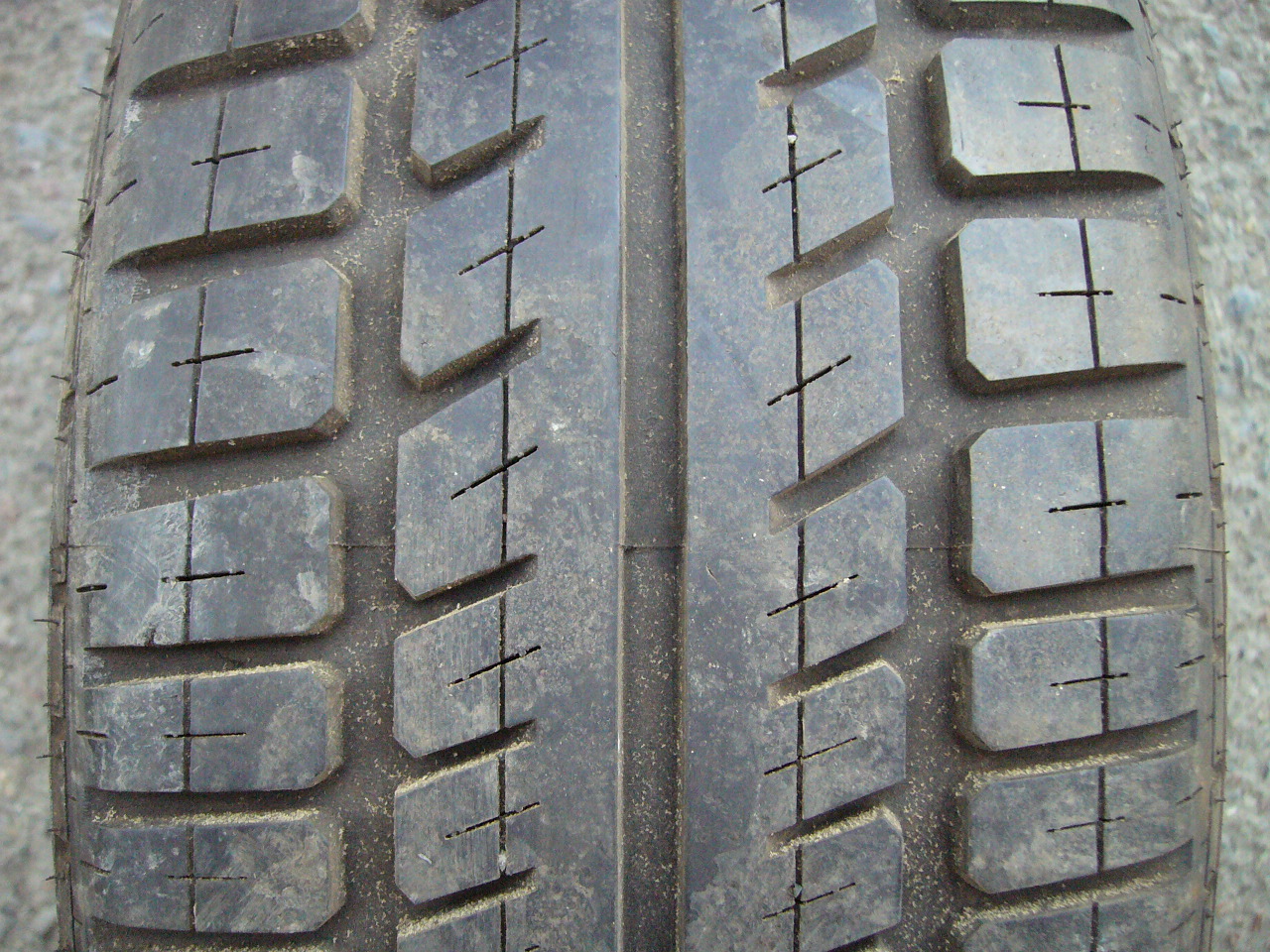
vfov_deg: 40.7
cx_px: 635
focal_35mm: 35
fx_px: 1284
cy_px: 476
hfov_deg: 52.6
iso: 400
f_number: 2.8
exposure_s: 1/250
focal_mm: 5.8
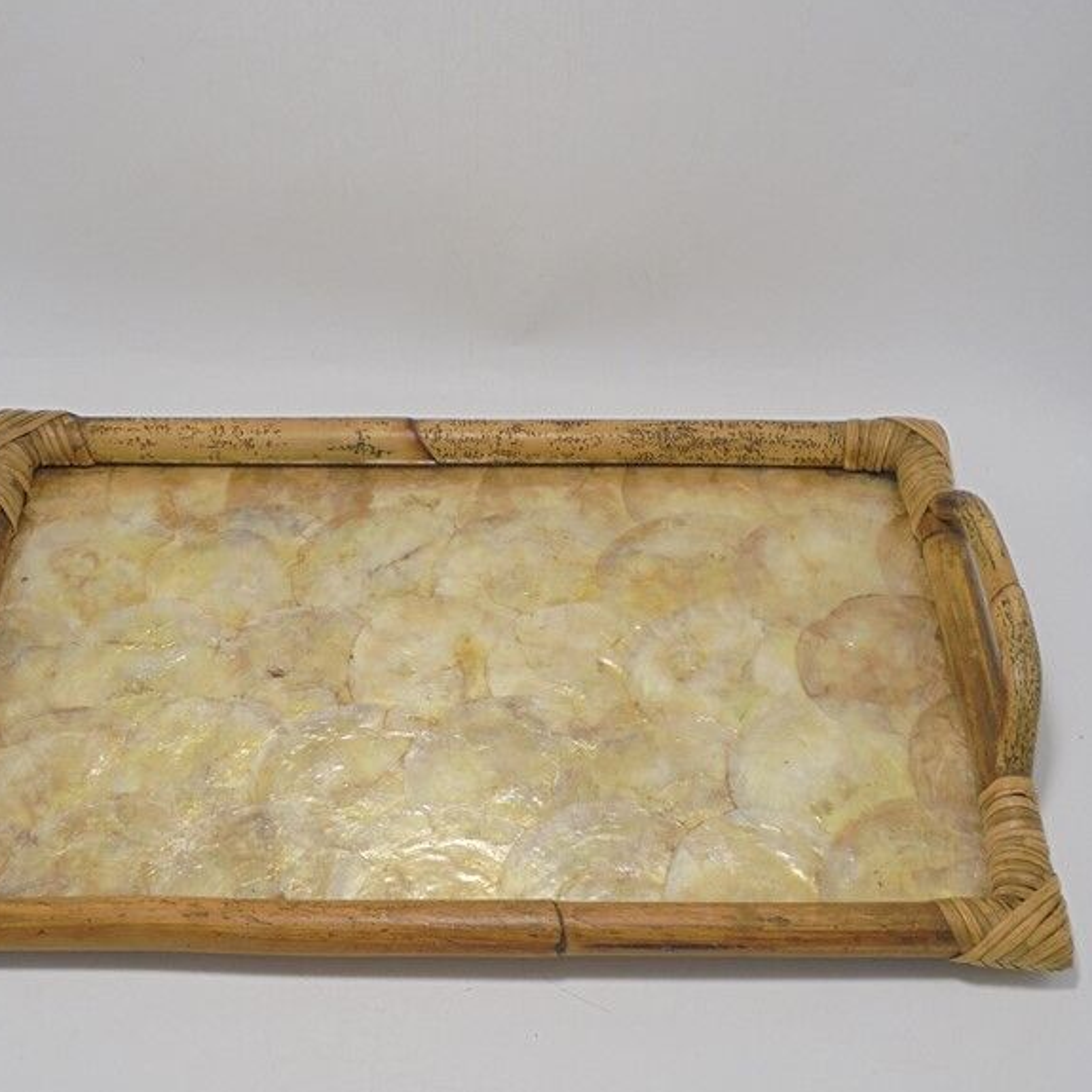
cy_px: 684
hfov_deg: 36.0
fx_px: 1677
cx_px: 466
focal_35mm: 47
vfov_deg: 35.9
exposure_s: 1/80
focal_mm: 6.1
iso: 100
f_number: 4
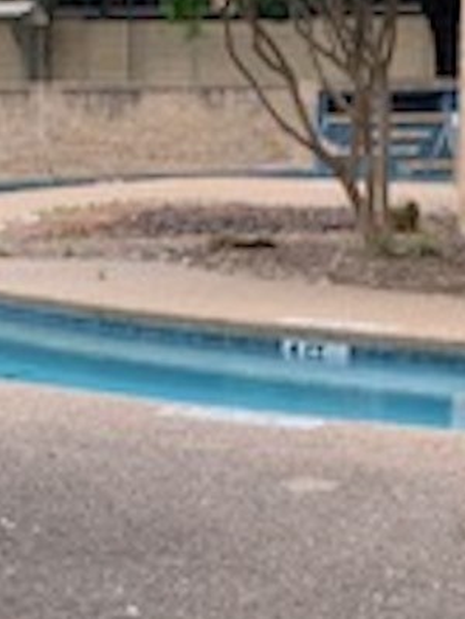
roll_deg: -0.5
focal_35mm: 125
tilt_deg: -7.9
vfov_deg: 15.7
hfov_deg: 11.8
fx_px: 2235
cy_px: 467
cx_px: 25
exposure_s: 1/202
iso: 25
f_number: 1.8
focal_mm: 4.25
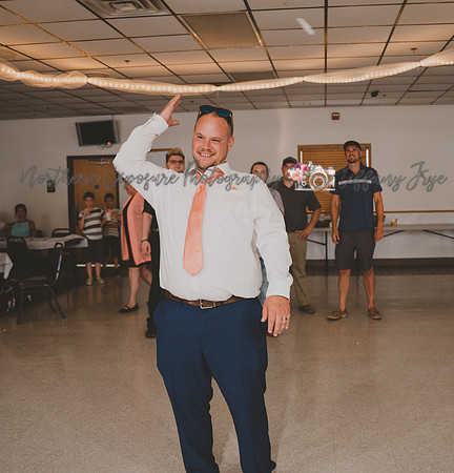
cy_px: 213
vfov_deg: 43.9
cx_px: 270
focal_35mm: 39
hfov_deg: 42.1
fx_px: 587
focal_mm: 27
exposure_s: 1/80
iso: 3200
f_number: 2.8
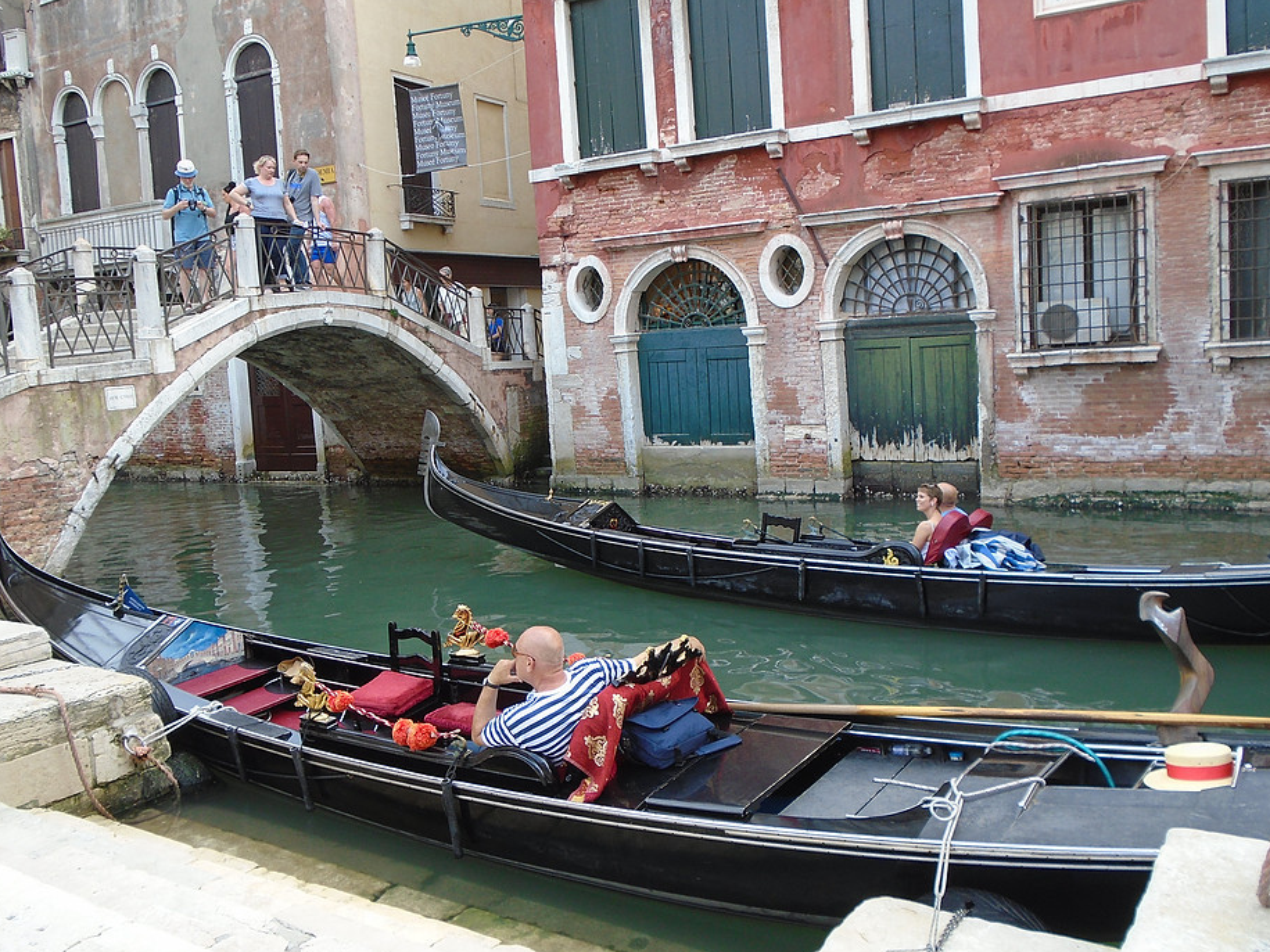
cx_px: 625
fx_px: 1174
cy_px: 476
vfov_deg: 44.2
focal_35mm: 32
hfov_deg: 56.8
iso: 100
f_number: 3.5
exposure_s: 1/80
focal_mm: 5.5
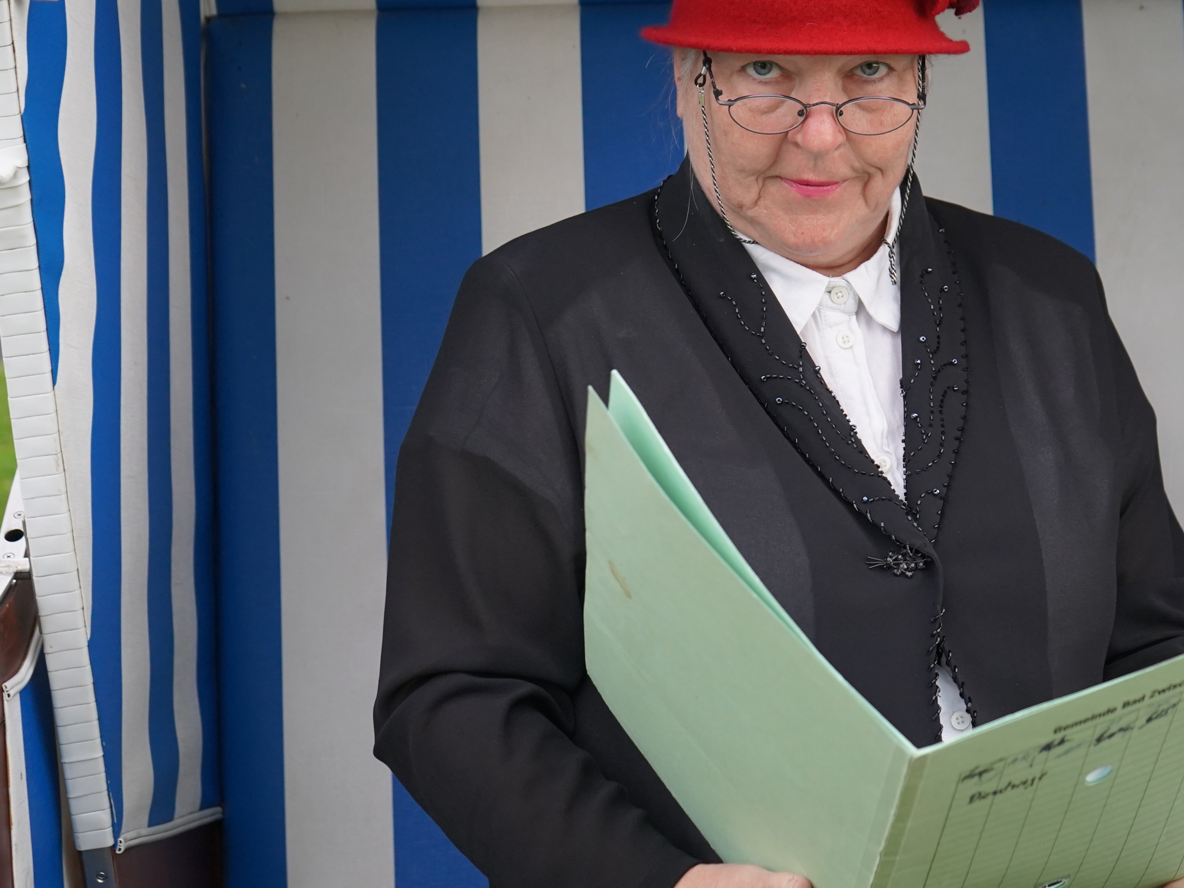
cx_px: 826
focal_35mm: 75
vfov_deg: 19.6
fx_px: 2565
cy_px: 382
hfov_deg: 25.8
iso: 1250
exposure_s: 1/160
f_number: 4.5
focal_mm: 42
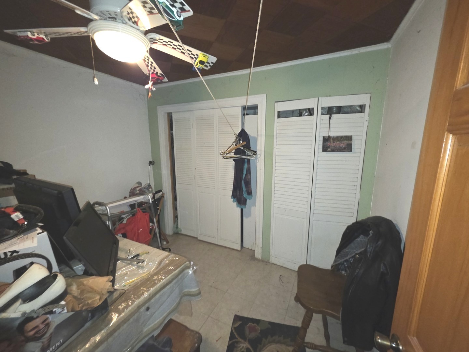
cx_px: 234
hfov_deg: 106.2
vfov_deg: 89.9
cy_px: 176
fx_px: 176
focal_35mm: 13
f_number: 1.9
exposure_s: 1/40
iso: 250
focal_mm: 2.2
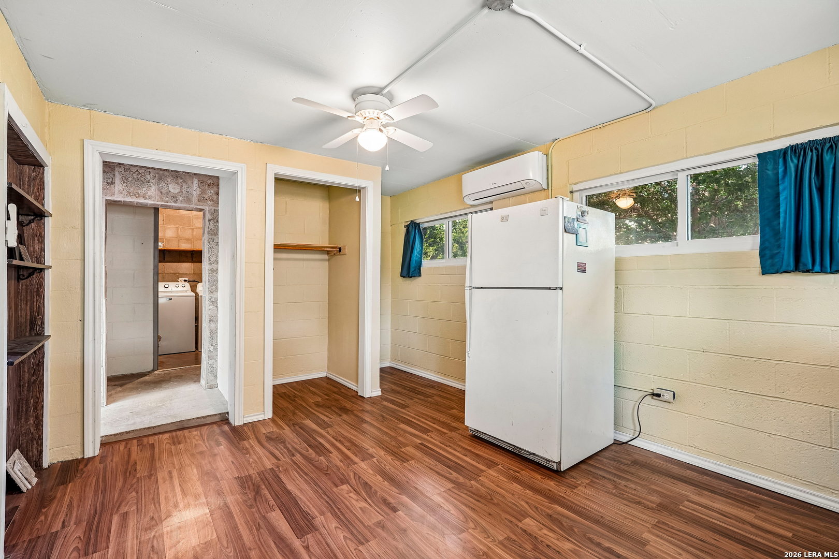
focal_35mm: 16
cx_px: 420
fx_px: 373
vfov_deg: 73.7
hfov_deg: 96.7
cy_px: 280
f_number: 8
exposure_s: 1/4
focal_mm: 16
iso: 400
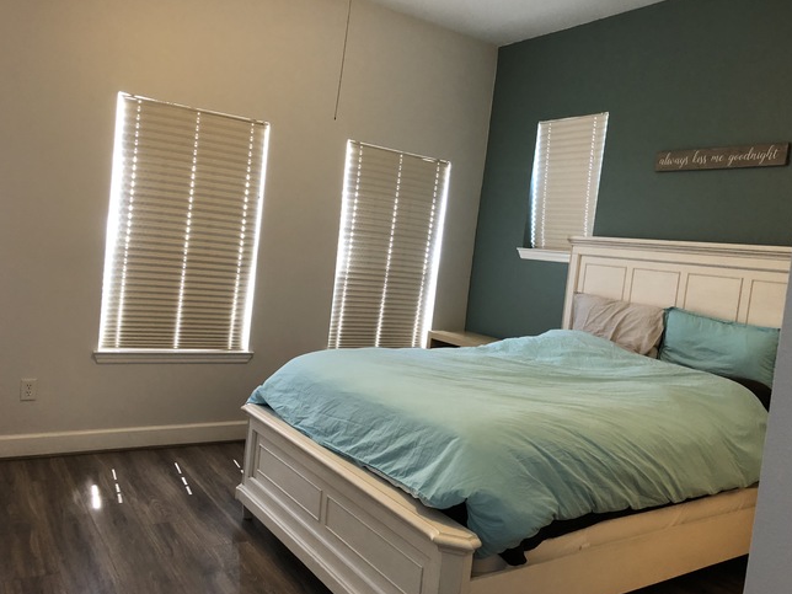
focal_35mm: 29
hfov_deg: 61.7
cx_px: 400
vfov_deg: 48.2
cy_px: 300
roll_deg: -5.6
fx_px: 664
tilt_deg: -4.3
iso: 80
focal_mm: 3.99
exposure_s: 1/15
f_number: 1.8
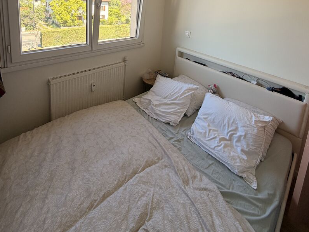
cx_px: 154
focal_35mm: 19
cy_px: 28
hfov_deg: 84.7
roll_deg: -4.7
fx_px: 170
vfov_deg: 59.6
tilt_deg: -9.2
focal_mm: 2.22
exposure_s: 1/121
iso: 80
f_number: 2.2
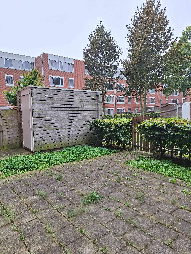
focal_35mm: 23
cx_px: 96
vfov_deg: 73.9
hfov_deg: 58.9
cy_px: 127
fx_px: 169
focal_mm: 5.54
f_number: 1.8
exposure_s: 1/418
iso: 40
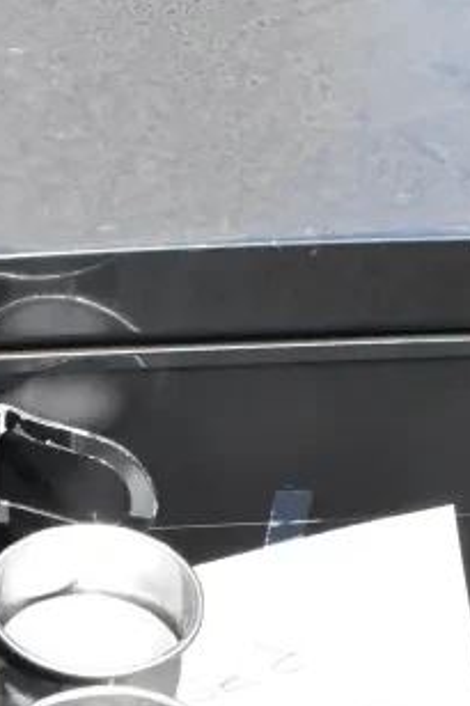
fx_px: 1921
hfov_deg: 13.6
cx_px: -66
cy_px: 879
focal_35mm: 98
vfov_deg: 19.4
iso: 6400
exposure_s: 1/1250
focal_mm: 22
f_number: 18
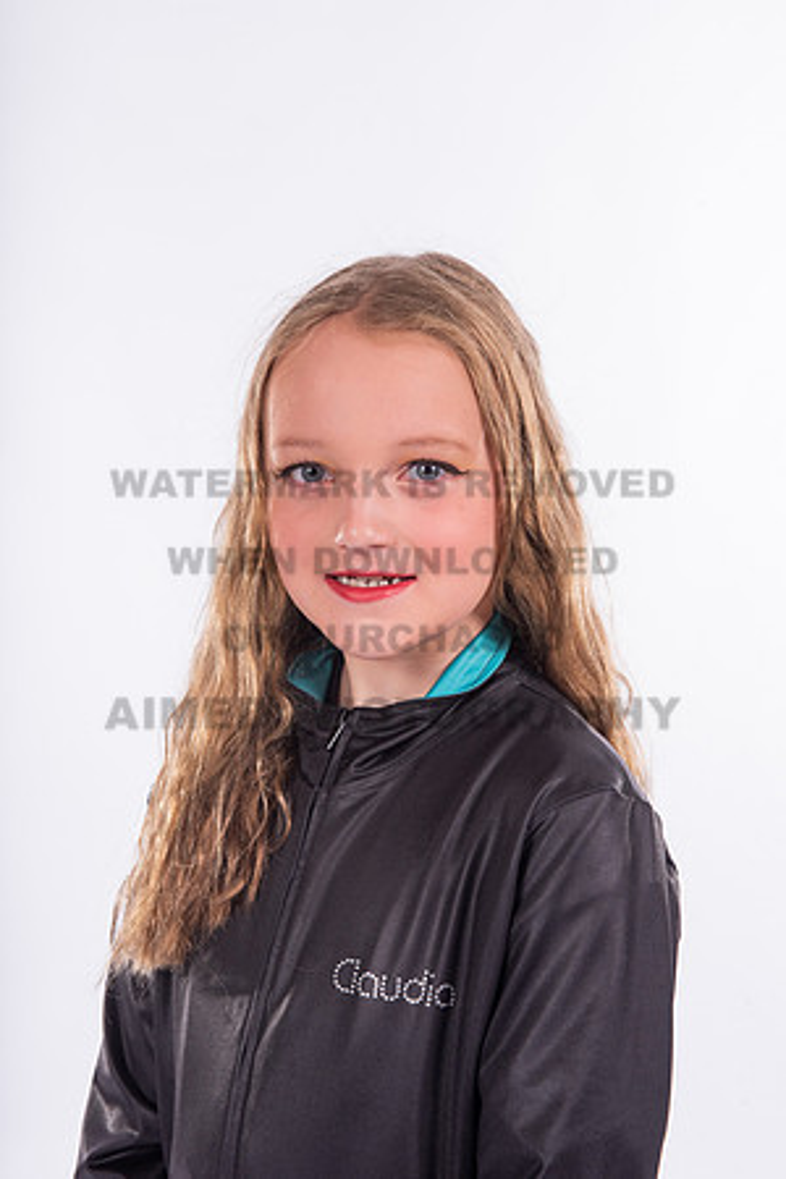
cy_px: 590
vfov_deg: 28.8
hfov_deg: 19.5
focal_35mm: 70
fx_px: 2292
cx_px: 393
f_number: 11
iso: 500
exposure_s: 1/200
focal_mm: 70
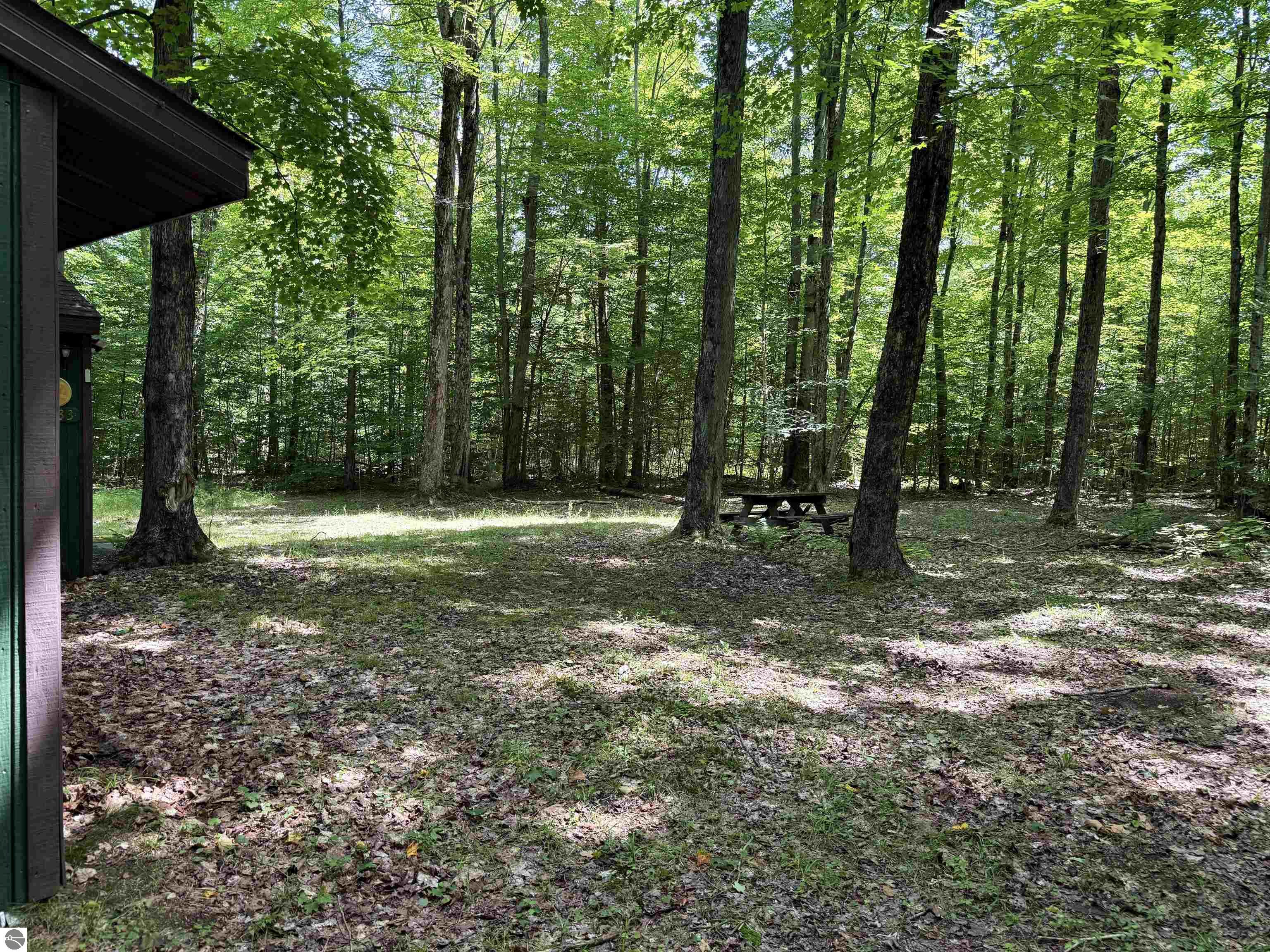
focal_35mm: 24
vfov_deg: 56.8
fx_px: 881
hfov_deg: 71.6
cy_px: 476
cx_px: 635
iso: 100
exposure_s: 1/247
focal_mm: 6.76
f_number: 1.78
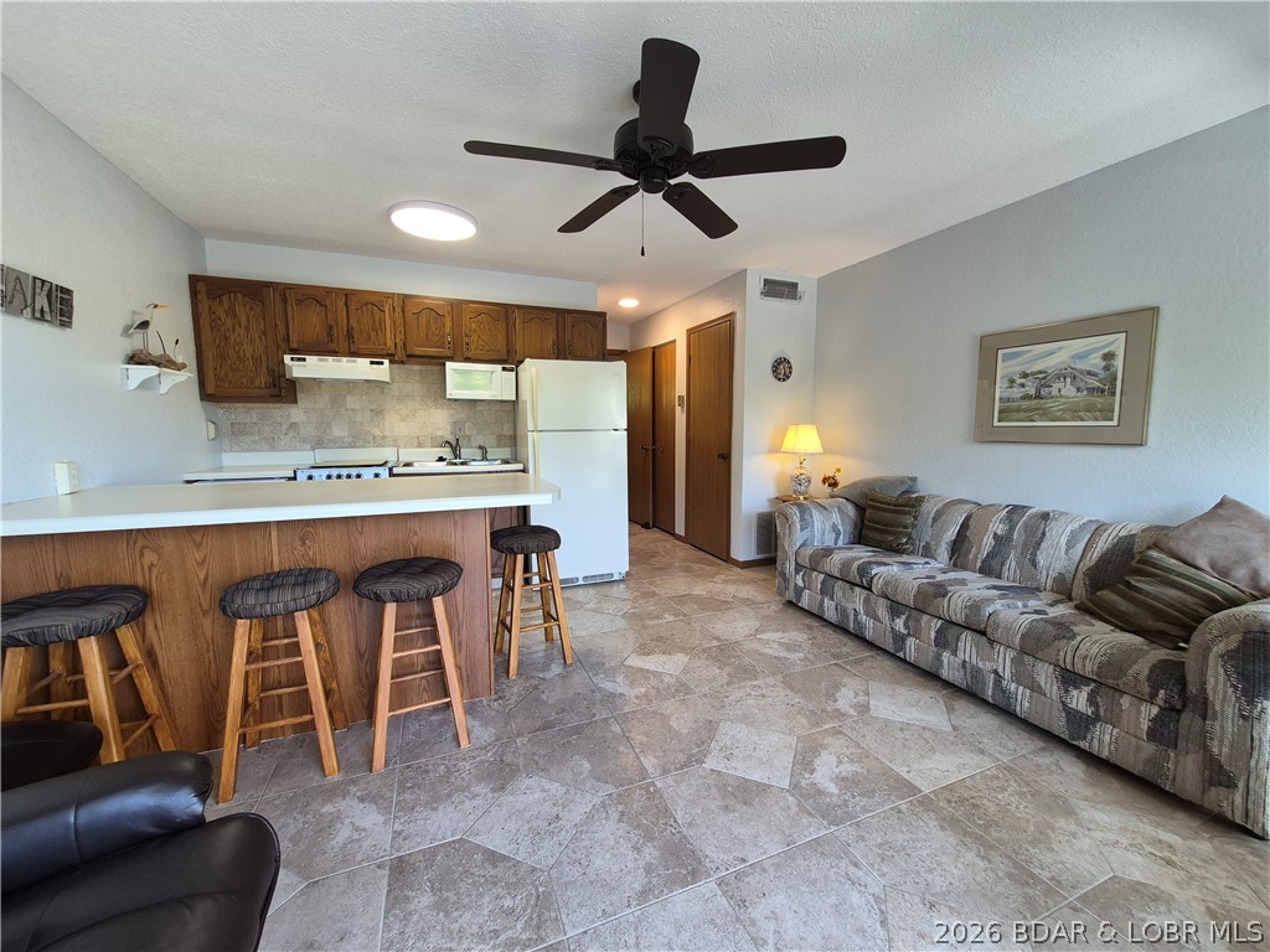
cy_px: 476
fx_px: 477
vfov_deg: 89.9
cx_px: 635
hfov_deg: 106.2
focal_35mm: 13
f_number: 2.2
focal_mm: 1.74
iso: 100
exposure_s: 1/60
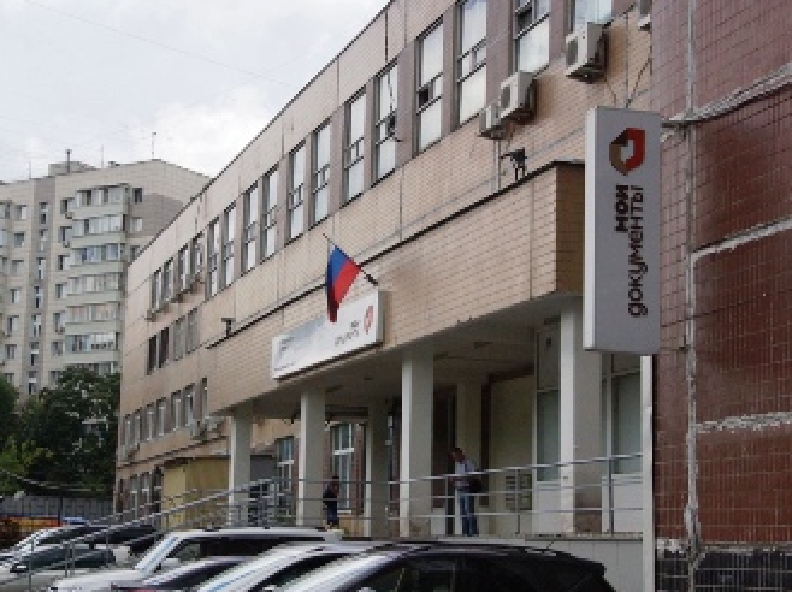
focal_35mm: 59
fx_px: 1348
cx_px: 359
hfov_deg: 32.7
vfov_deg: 24.8
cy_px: 290
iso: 1000
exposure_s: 1/1250
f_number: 8
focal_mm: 30
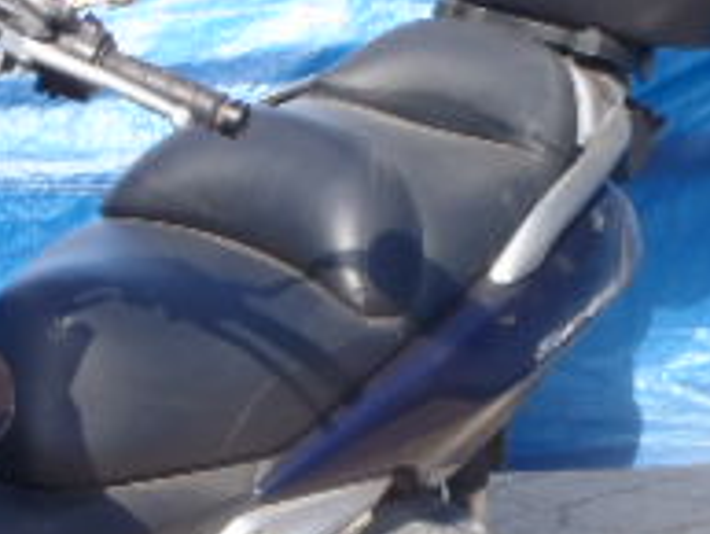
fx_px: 1909
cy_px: 641
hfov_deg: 20.1
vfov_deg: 15.3
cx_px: -74
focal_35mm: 93
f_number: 4.5
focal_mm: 5
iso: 80
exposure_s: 1/250
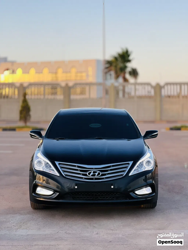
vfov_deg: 25.3
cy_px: 125
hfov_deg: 19.1
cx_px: 94
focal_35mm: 77
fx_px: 557
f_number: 2.8
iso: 40
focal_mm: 9
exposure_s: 1/121
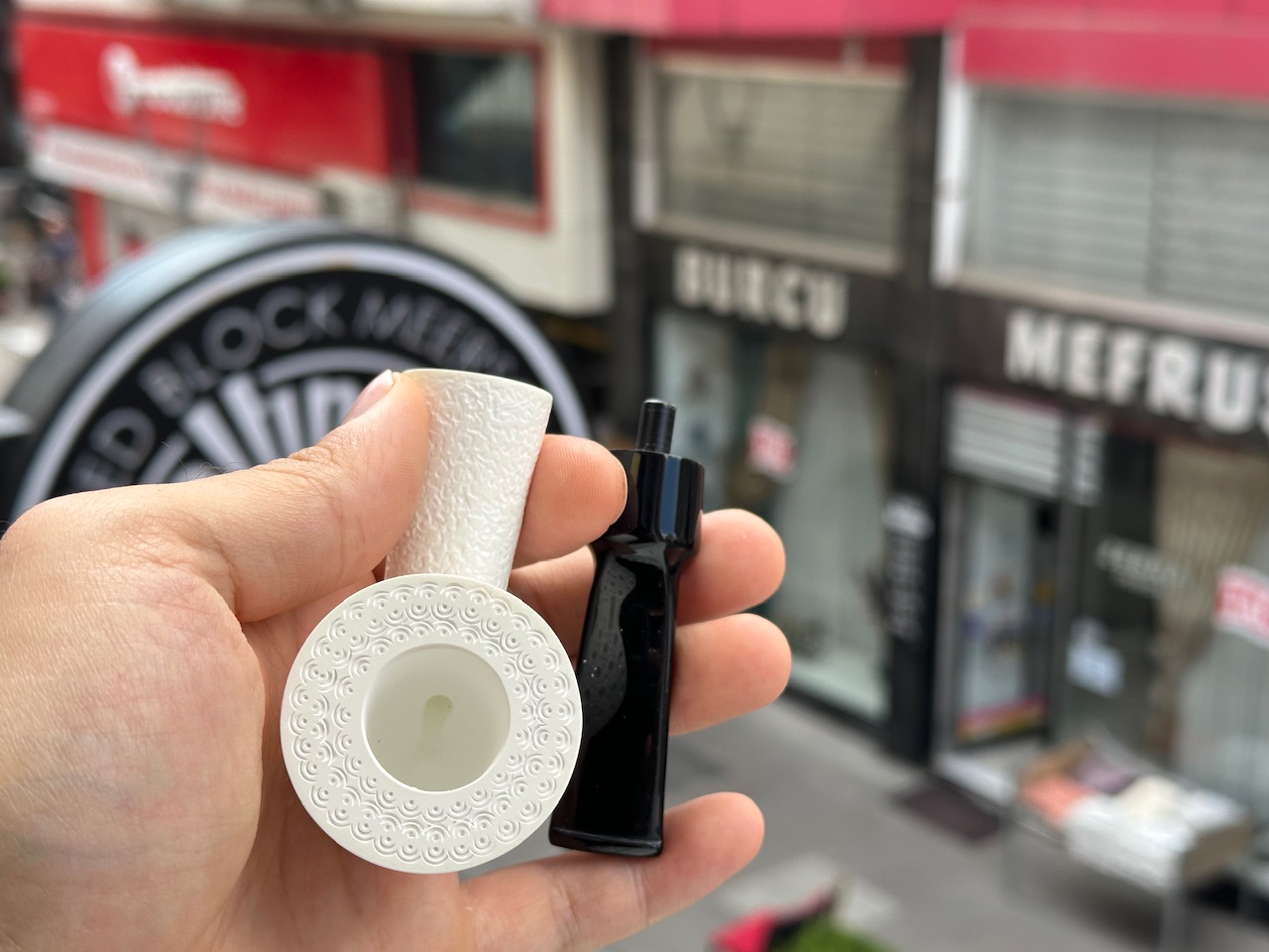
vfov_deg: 30.3
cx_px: 634
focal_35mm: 48
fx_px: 1760
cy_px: 476
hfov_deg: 39.7
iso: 64
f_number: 1.78
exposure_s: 1/734
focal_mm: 6.86
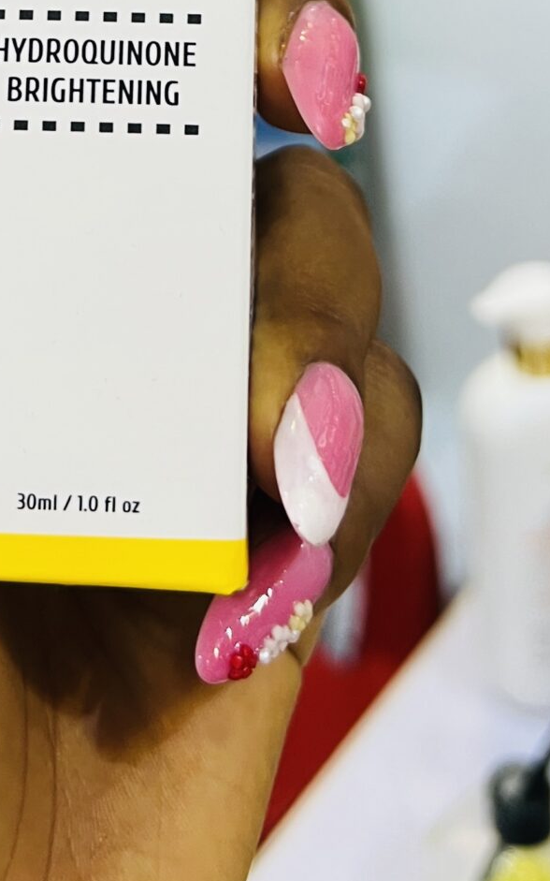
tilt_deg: -13.9
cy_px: -236
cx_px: 181
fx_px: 1799
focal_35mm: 75
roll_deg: +7.3
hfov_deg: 17.3
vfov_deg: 24.3
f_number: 1.5
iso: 80
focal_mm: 5.7
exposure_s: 1/50
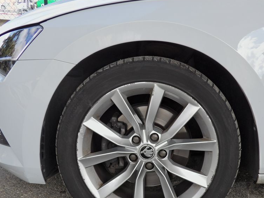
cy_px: 120
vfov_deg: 32.1
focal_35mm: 45
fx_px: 343
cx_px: 146
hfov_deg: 42.0
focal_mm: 5.9
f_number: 3.6
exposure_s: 1/117
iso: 100
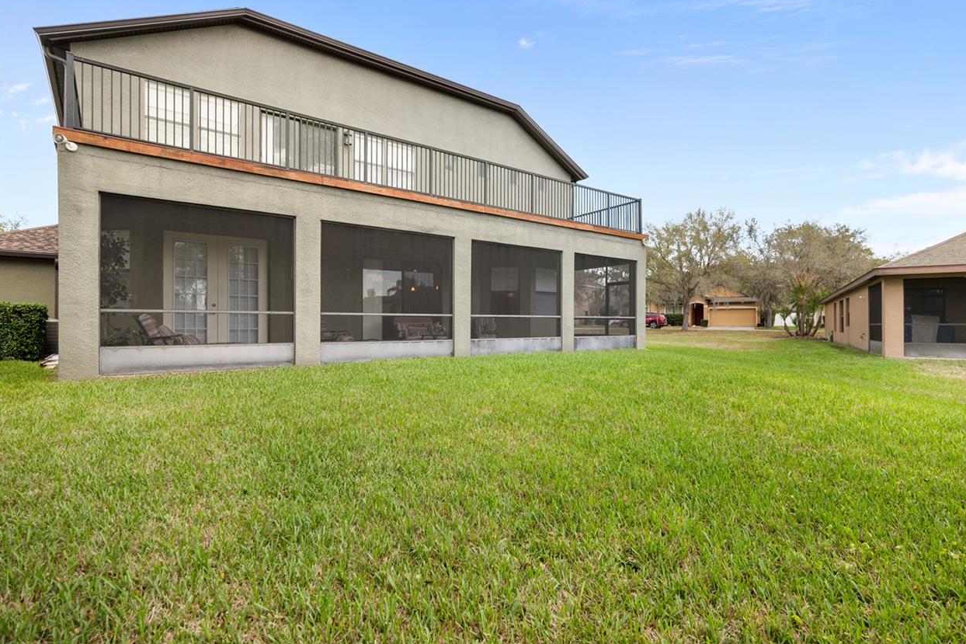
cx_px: 489
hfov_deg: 90.0
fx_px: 483
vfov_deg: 67.3
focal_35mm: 18
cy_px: 308
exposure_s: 1/500
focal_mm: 14
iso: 125
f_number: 4
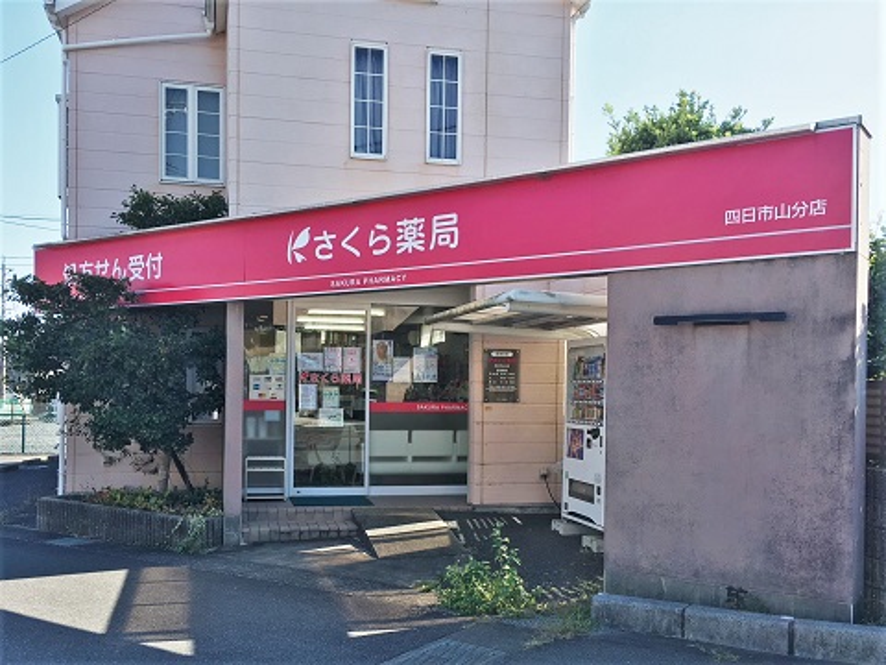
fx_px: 742
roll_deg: -0.1
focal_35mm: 29
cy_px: 332
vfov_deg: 48.2
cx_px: 443
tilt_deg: -0.8
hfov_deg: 61.7
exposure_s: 1/725
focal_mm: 4.15
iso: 25
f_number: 2.2
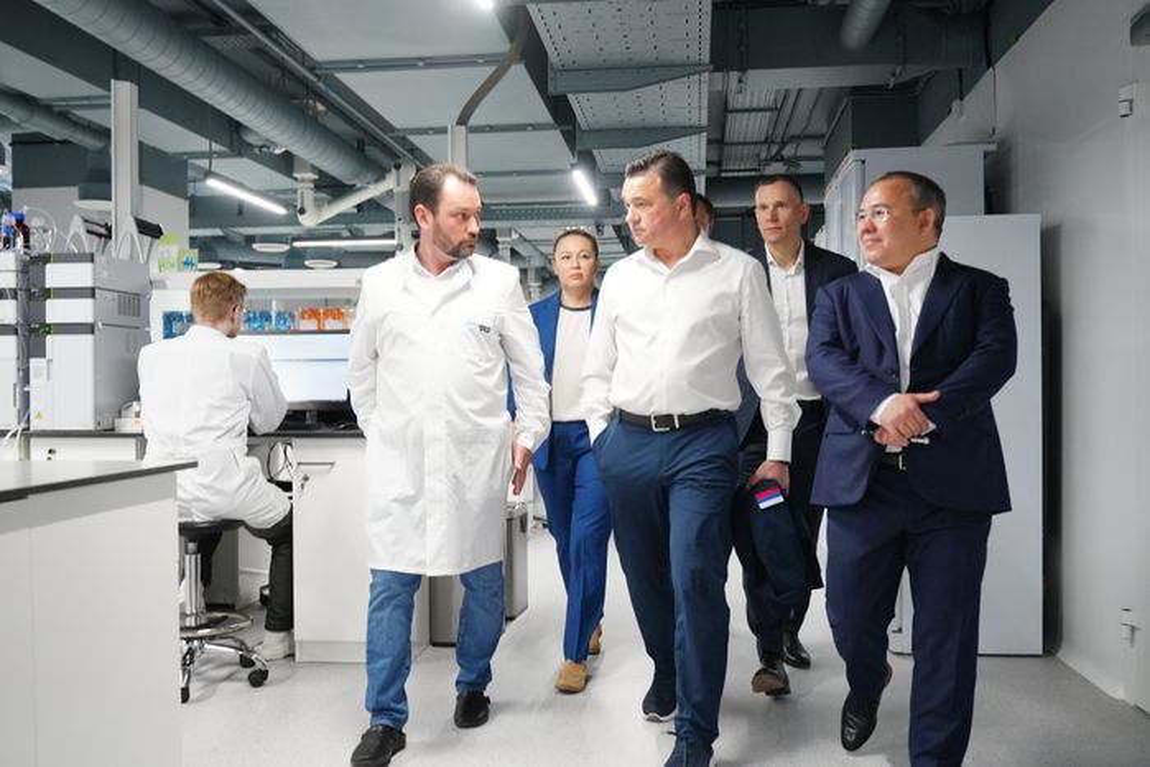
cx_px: 575
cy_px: 384
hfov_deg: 57.2
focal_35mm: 33
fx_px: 1054
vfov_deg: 40.0
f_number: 4.5
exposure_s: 1/250
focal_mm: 33
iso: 4000
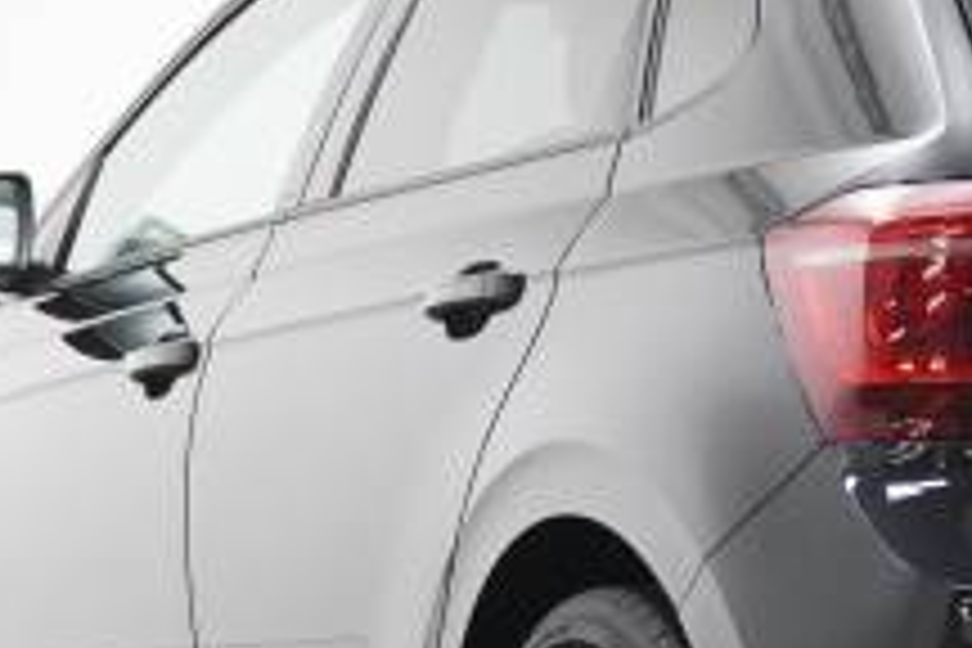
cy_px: 472
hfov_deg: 11.4
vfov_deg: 7.7
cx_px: 1053
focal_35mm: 178
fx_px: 4806
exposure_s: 1/125
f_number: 5.6
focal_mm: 40
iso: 6400
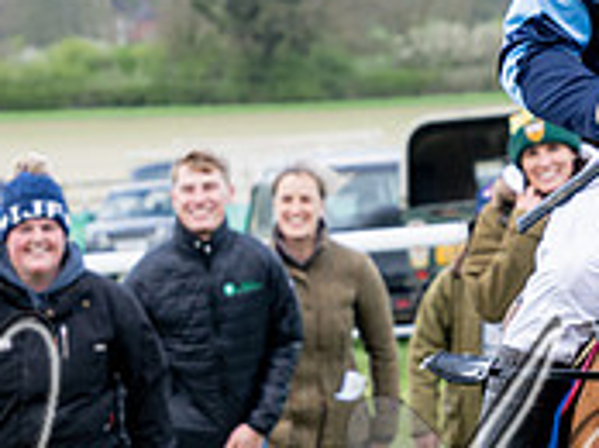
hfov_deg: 6.7
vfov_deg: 5.0
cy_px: 131
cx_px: 623
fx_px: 5115
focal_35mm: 296
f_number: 5.6
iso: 400
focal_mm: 70
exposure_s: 1/400
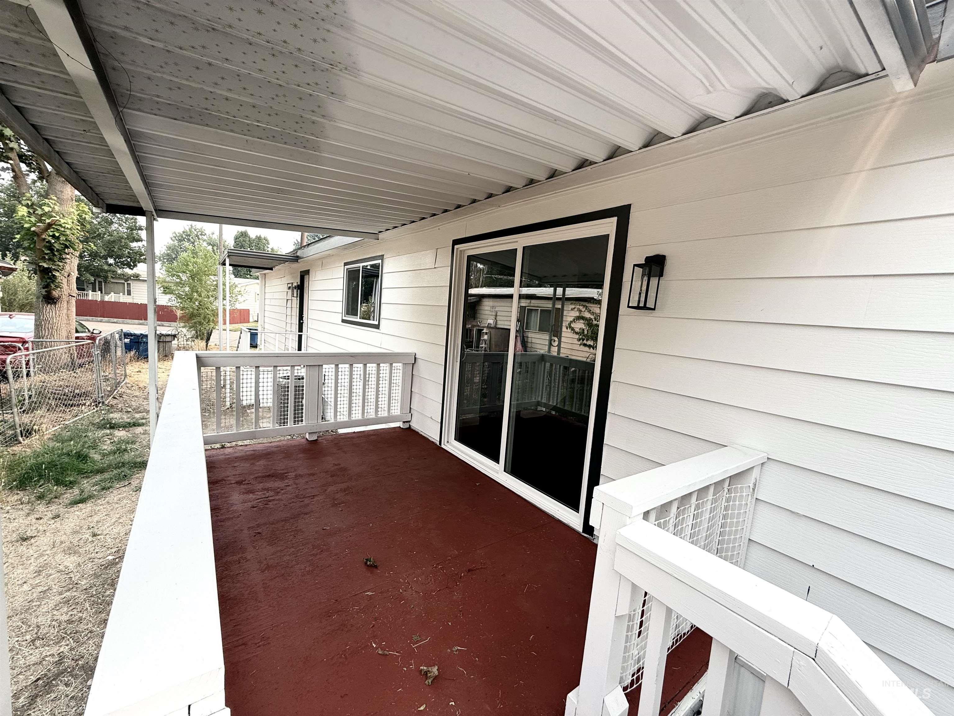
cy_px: 358
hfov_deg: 102.1
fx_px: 386
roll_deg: -4.2
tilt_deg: -6.0
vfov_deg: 85.7
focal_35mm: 14
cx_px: 477
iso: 50
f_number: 2.2
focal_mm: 2.22
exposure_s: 1/282
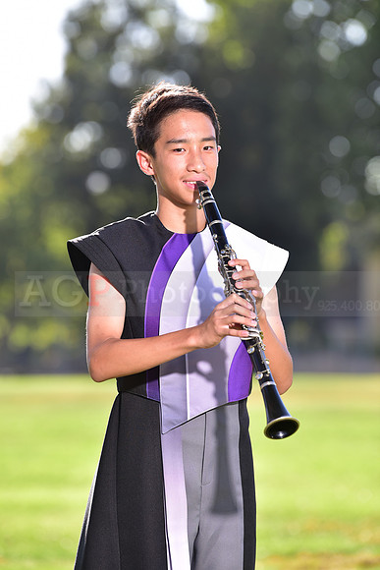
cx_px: 190
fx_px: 3165
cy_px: 285
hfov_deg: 6.9
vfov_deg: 10.3
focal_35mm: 200
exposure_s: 1/250
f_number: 4.5
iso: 100
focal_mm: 200
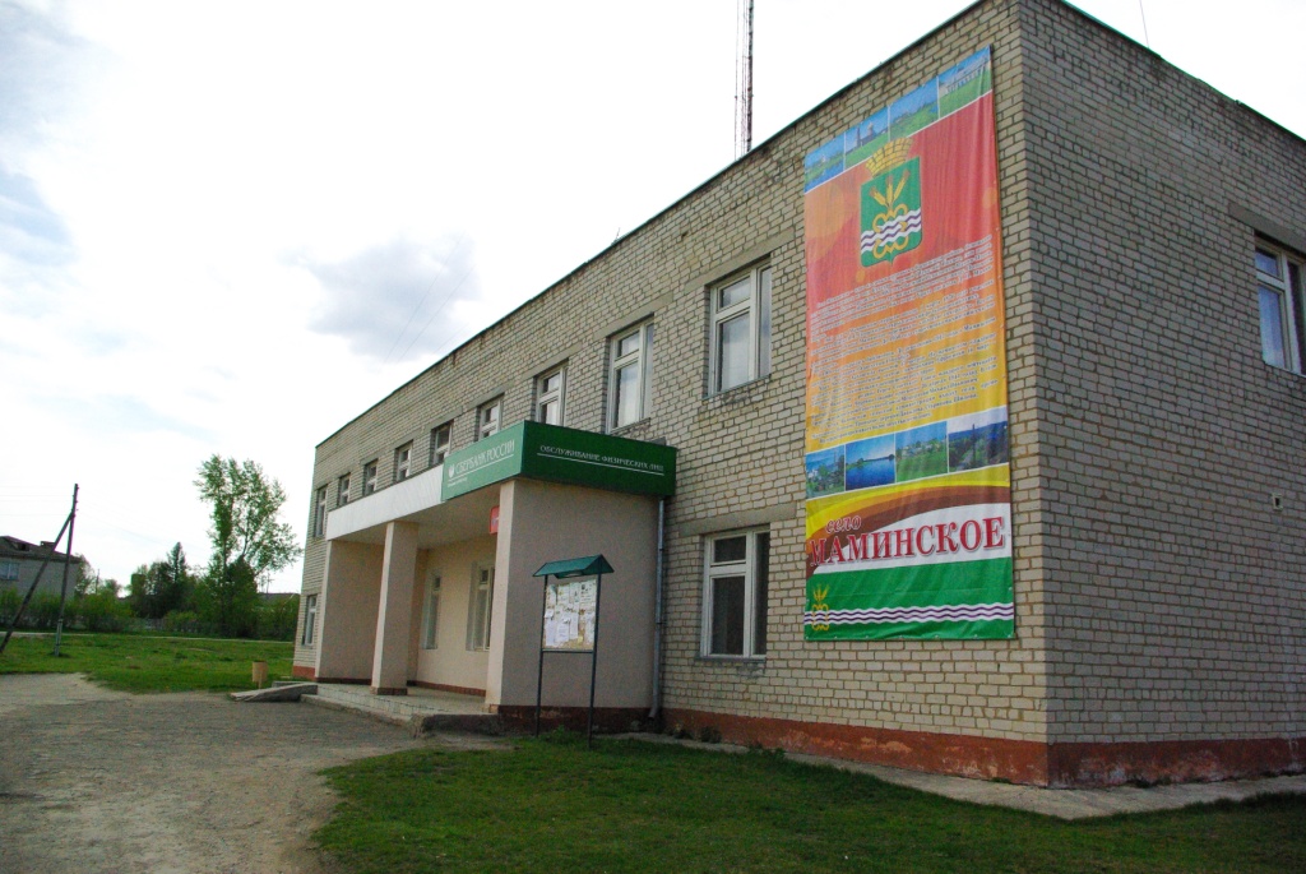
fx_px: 980
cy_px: 437
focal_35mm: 27
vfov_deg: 48.0
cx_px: 653
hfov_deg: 67.3
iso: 1600
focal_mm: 18
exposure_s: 1/2000
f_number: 9.5
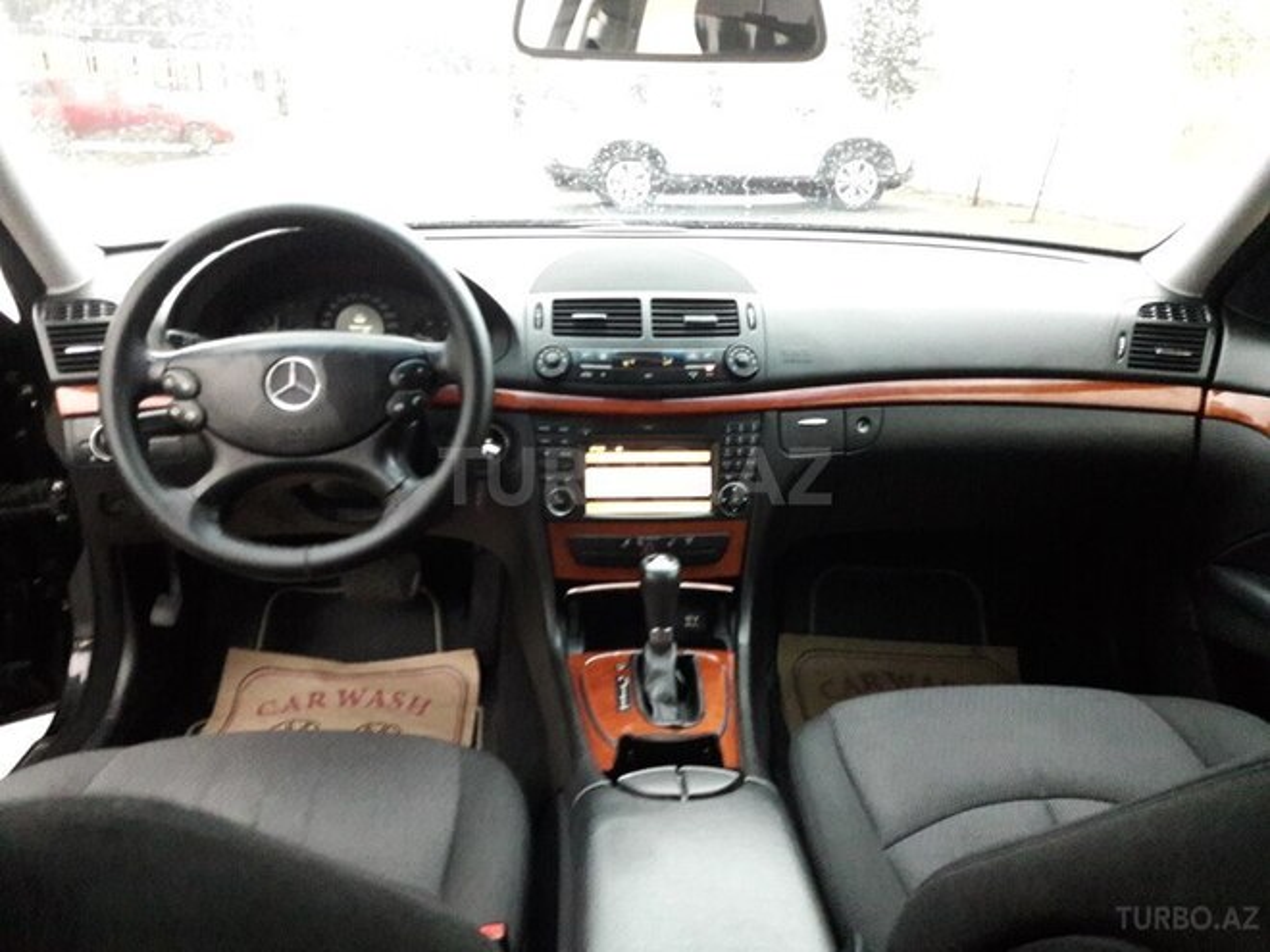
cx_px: 635
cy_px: 476
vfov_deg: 49.7
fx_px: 1027
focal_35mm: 28
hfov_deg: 63.4
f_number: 1.9
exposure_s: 1/17
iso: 640
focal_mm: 3.7
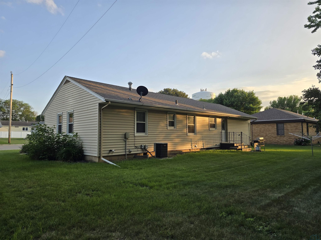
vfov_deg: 58.9
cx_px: 160
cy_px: 120
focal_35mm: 23
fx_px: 213
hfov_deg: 73.9
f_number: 1.7
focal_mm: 6.3
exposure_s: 1/188
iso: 12
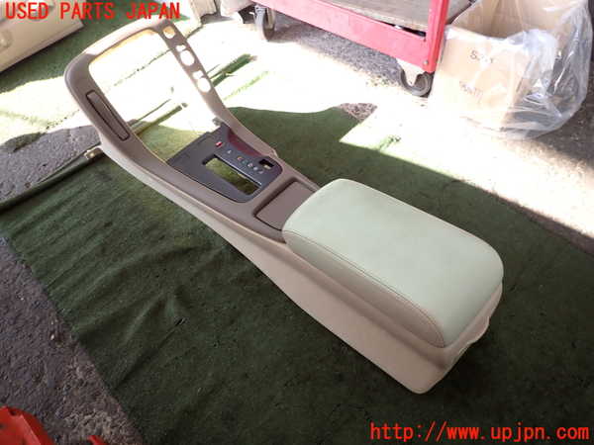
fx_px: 429
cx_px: 297
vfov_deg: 54.9
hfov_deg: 69.4
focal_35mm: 25
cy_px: 222
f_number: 2
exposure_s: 1/60
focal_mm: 4.5
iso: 100
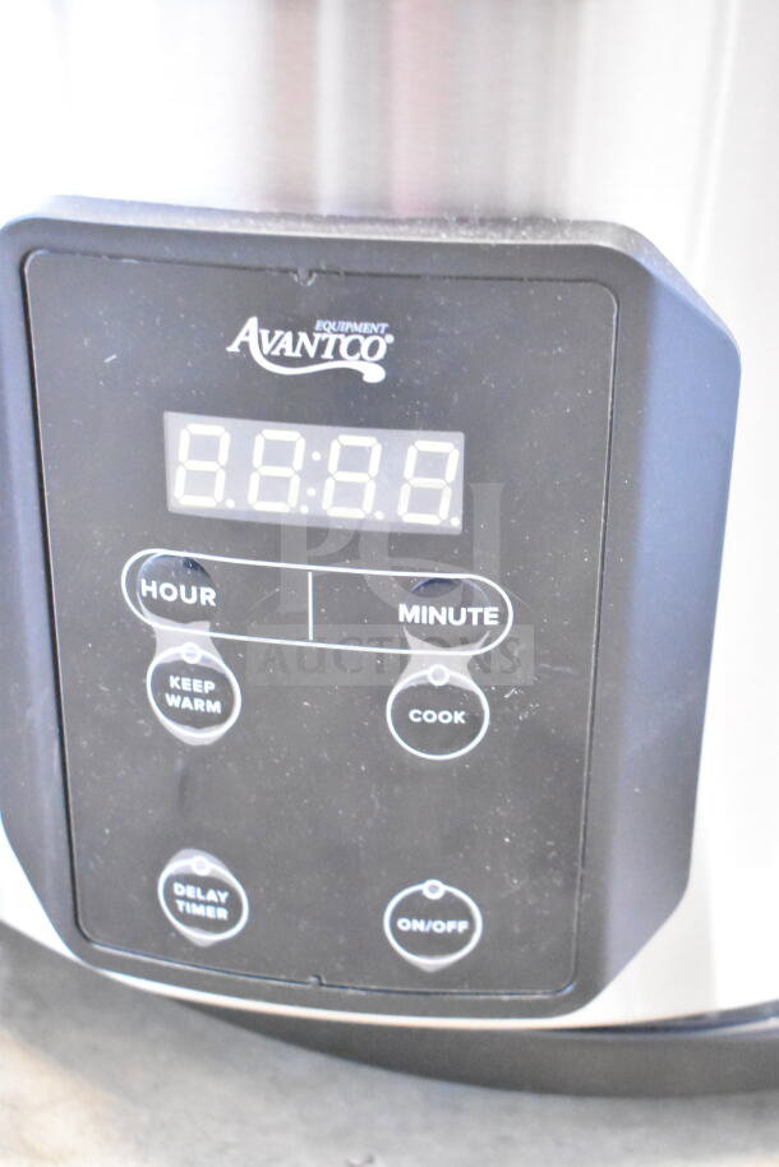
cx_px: 390
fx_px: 1703
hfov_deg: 25.8
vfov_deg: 37.8
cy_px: 584
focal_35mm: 52
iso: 18000
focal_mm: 35
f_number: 4.5
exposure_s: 1/60
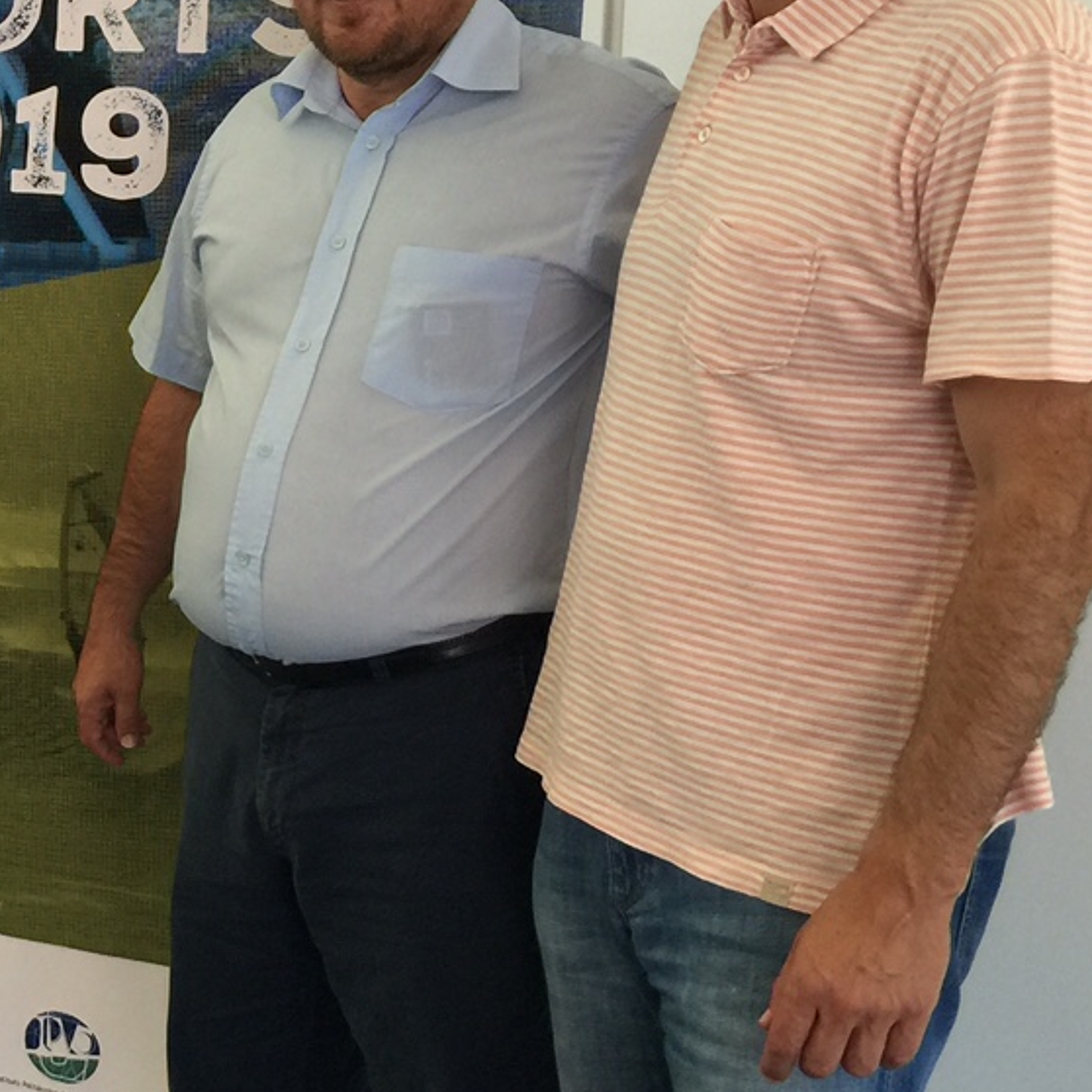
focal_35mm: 75
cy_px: 440
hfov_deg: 21.0
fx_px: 2677
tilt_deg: -7.8
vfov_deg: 23.0
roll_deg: -2.7
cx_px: -321
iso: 32
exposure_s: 1/33
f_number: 2.2
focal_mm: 4.15
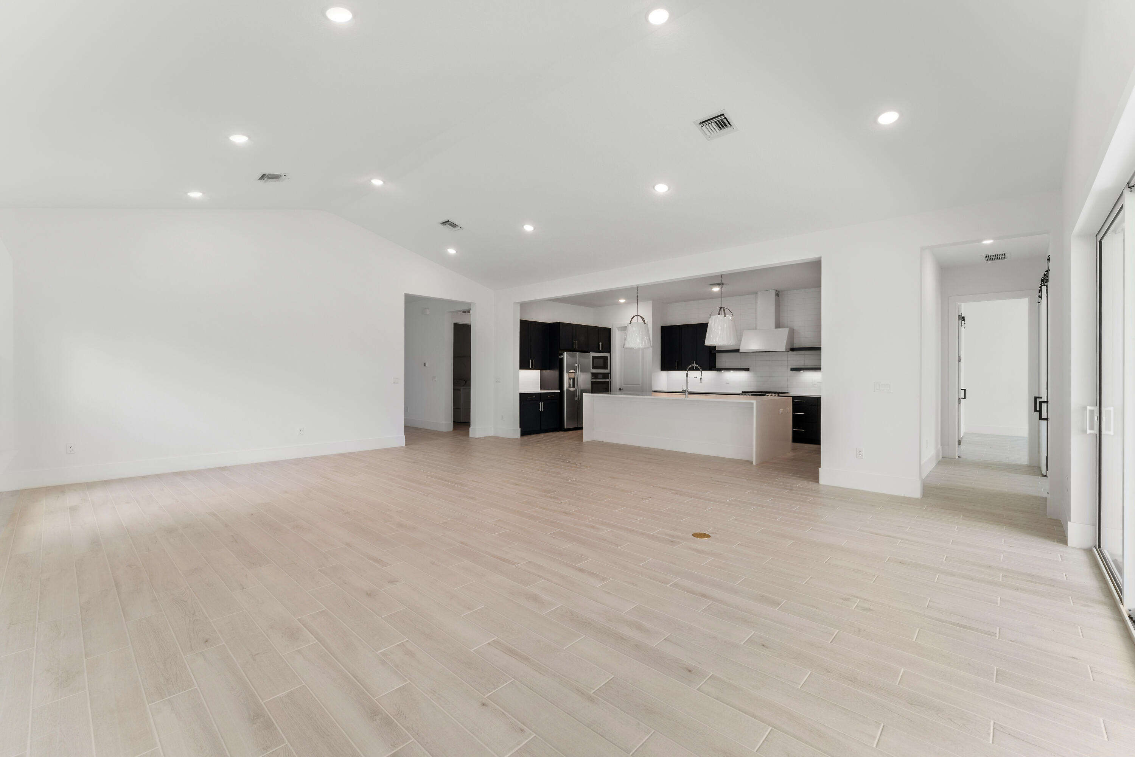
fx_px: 441
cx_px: 568
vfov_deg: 81.2
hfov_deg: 104.3
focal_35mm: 14
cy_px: 378
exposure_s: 1/60
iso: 200
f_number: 8
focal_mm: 14
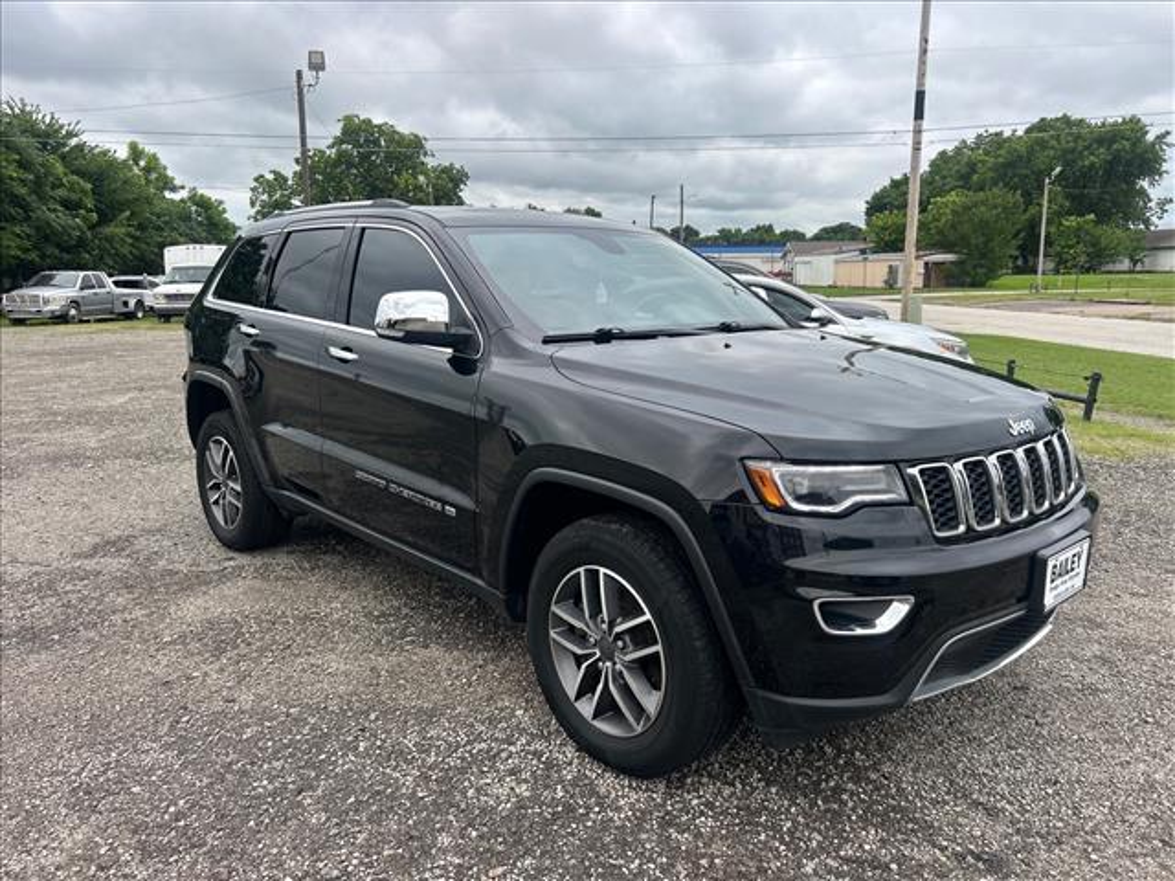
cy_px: 440
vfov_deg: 53.1
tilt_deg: -11.2
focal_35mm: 26
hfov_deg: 67.3
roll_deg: -0.3
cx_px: 588
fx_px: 883
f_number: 1.5
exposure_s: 1/1079
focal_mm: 5.7
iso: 50
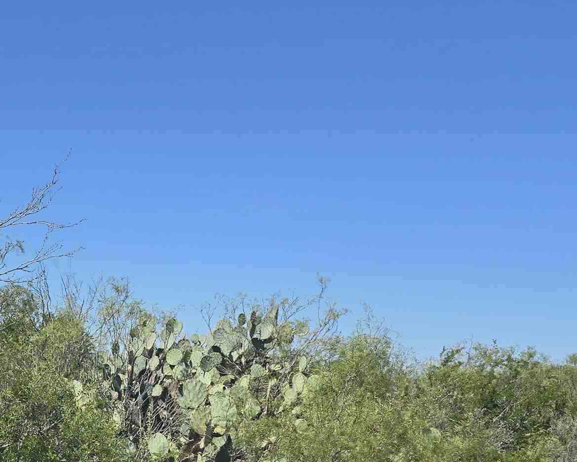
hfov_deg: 28.5
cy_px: 478
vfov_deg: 24.5
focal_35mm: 59
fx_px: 1007
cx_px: -87
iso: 12
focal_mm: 6.3
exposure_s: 1/973
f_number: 1.7
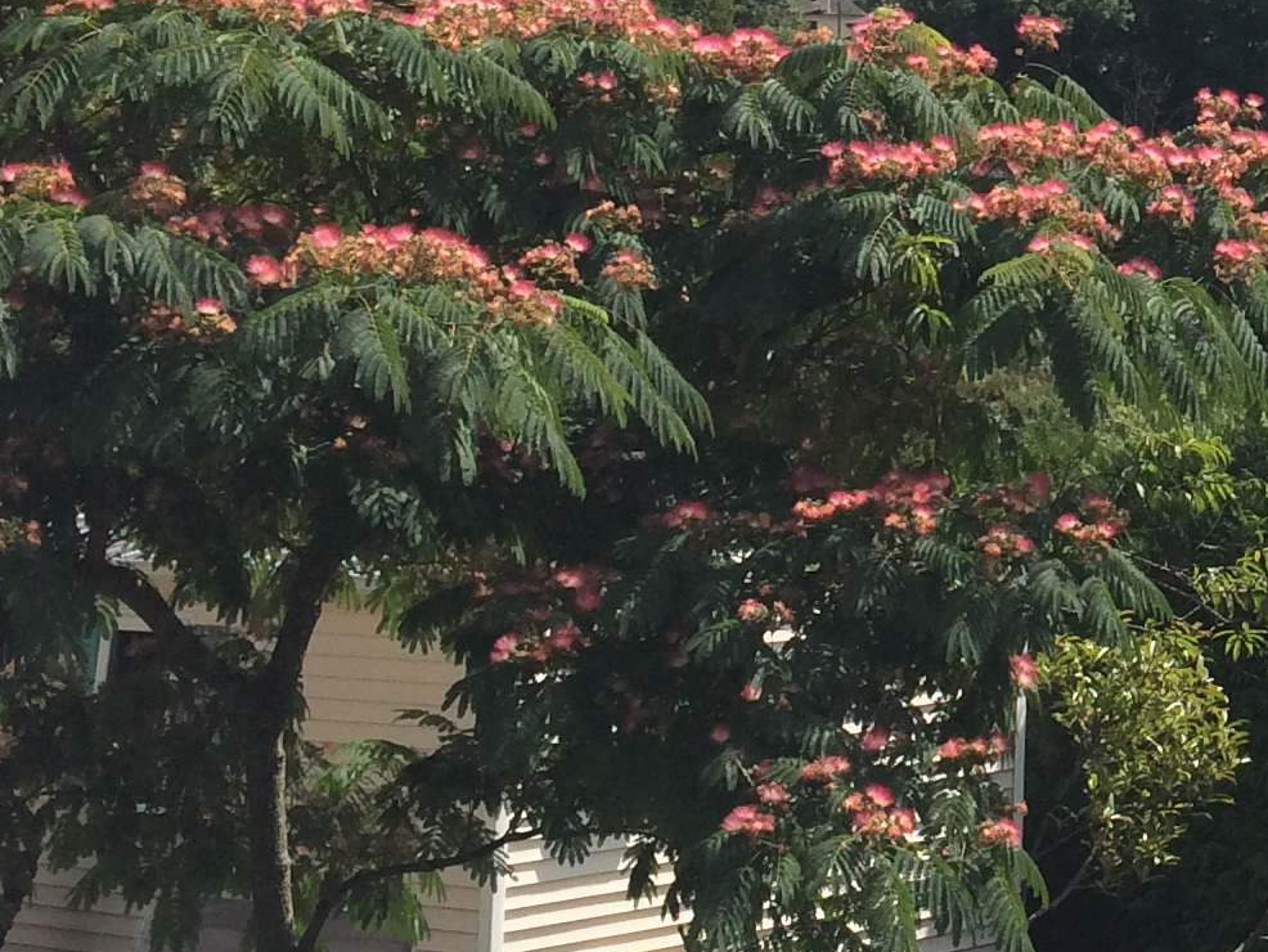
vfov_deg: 15.2
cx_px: 1698
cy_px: 66
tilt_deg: +5.4
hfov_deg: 18.8
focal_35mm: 96
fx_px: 3517
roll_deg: -0.6
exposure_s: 1/1642
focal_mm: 4.15
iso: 32
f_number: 2.2
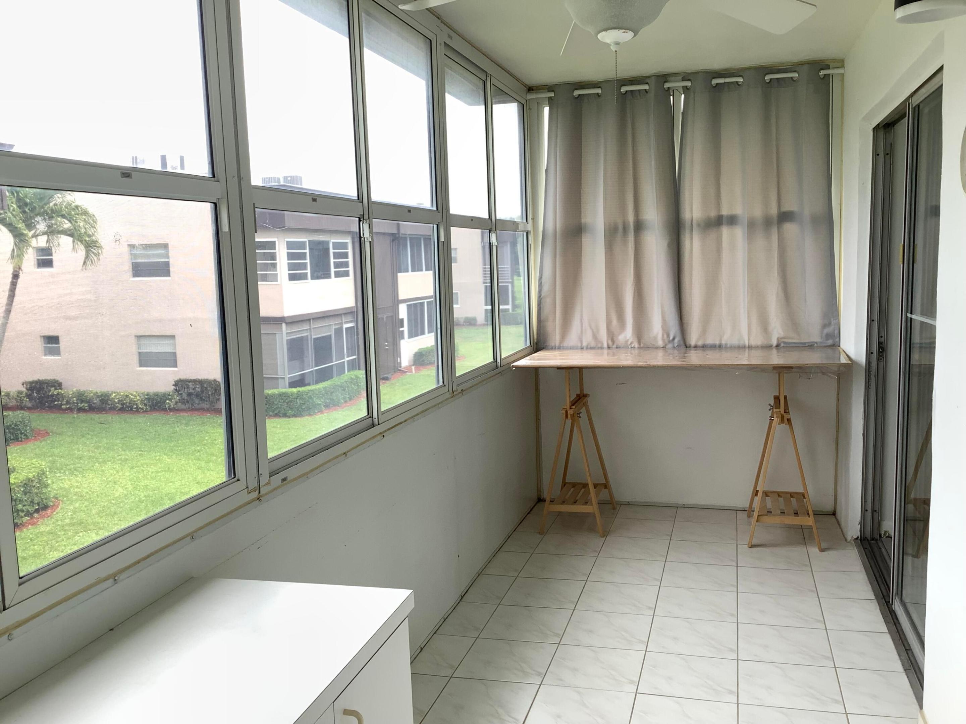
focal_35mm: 31
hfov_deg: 58.4
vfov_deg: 45.4
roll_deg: +0.4
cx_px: 483
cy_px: 362
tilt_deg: -6.9
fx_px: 865
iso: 25
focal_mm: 3.3
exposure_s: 1/127
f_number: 2.4
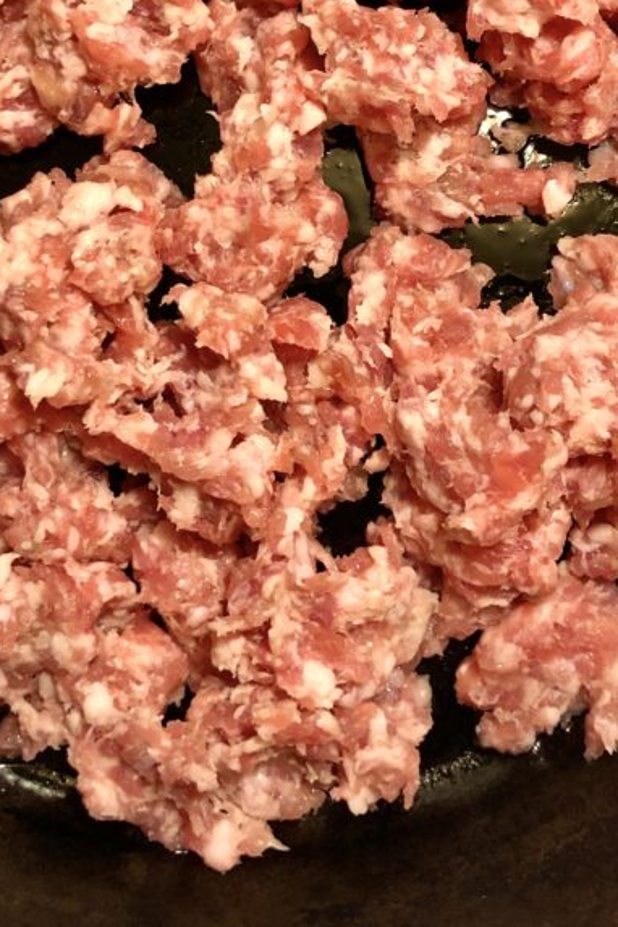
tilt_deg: -82.2
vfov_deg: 37.2
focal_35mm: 52
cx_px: 256
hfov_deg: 26.0
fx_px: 1339
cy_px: 226
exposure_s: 1/15
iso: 64
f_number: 1.8
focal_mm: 3.99
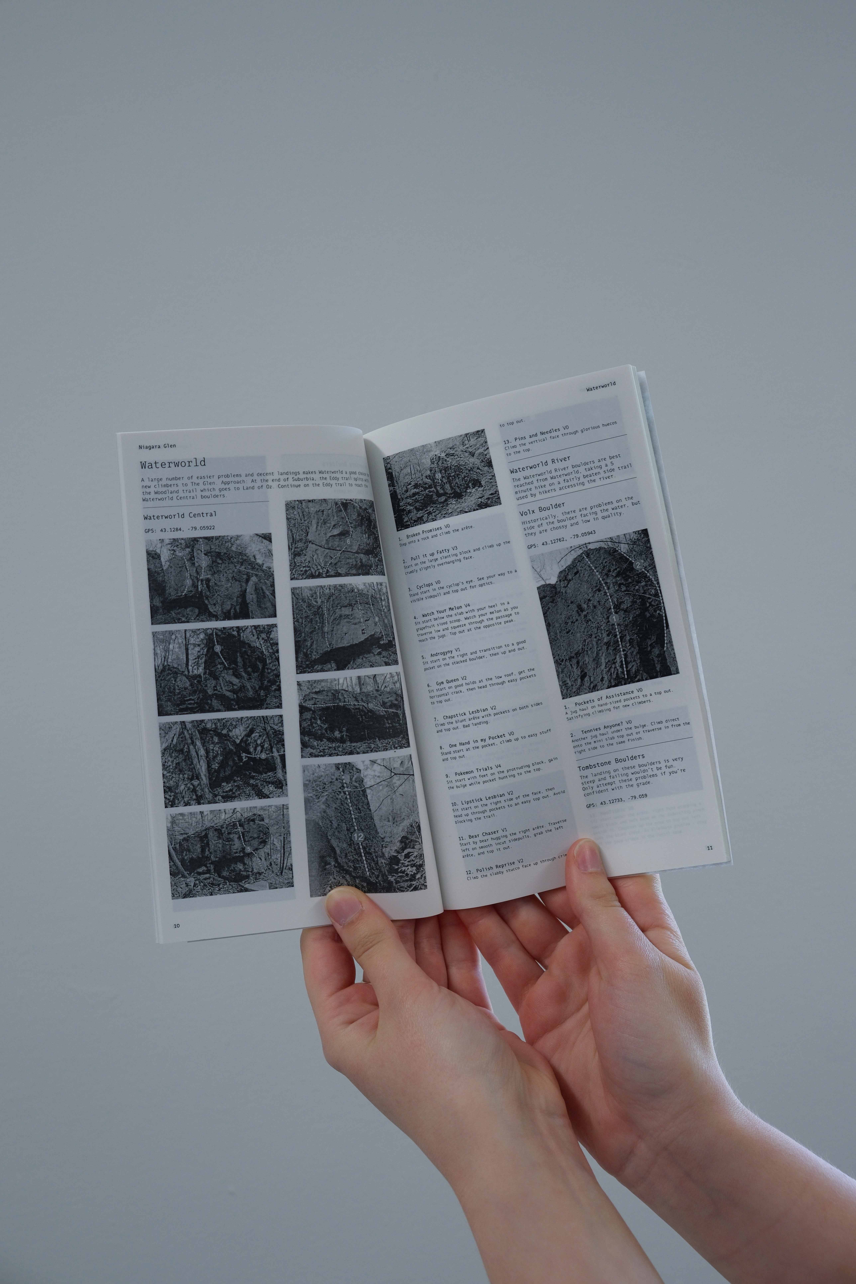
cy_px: 642
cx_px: 428
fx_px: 1427
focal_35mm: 40
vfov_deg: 48.5
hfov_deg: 33.4
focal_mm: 26.5
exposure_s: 1/60
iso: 400
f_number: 5
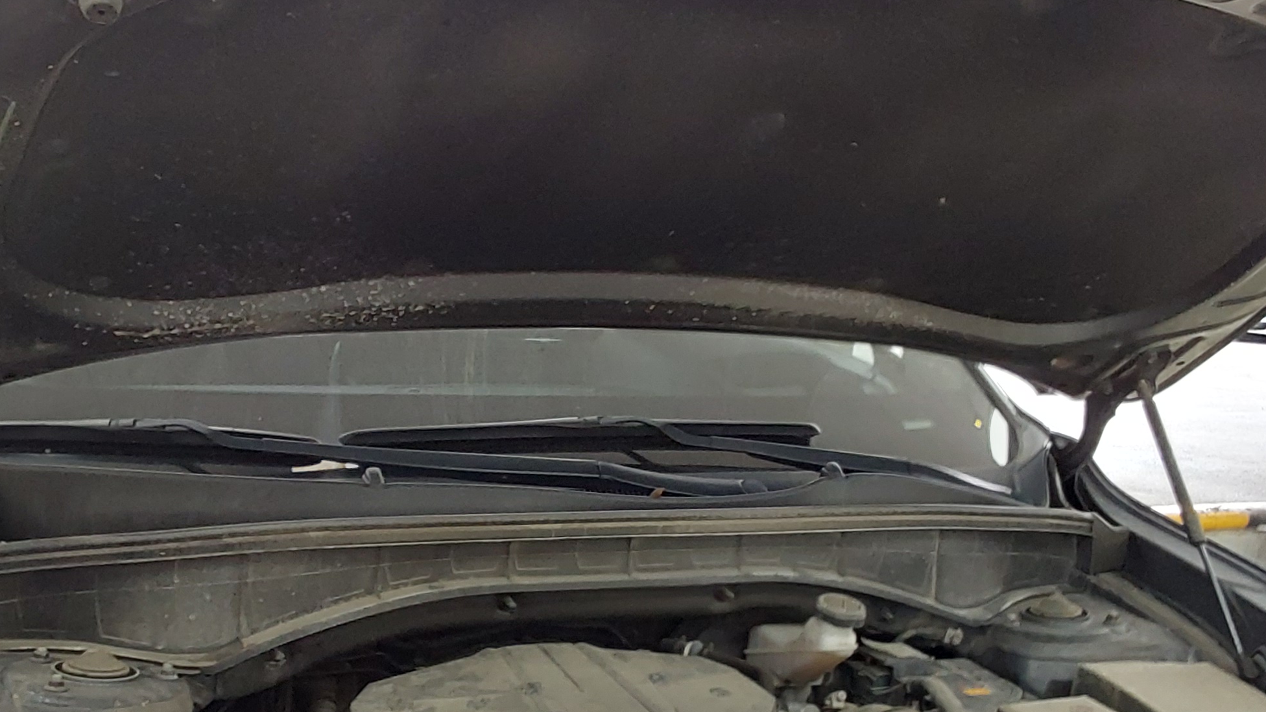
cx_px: 610
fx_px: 1712
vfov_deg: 23.4
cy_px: 438
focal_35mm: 51
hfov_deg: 40.6
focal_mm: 2.91
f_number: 1.9
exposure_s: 1/60
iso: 125
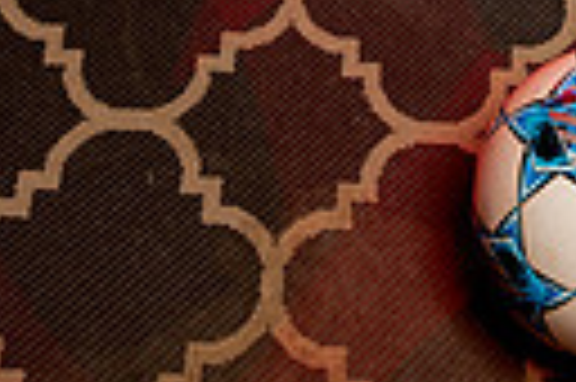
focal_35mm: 116
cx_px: 482
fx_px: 1854
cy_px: -548
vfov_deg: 10.2
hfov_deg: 17.5
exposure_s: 1/250
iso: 160
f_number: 4.5
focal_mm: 33
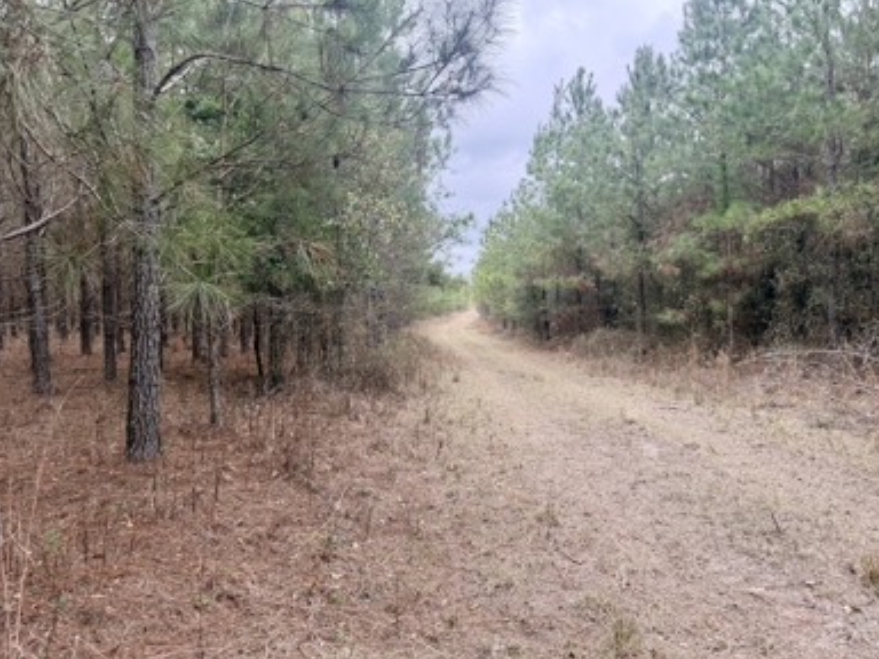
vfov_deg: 54.9
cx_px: 451
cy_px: 325
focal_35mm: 25
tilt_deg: -3.4
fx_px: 635
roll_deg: +0.5
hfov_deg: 69.4
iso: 100
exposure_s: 1/632
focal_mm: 6.76
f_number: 1.78
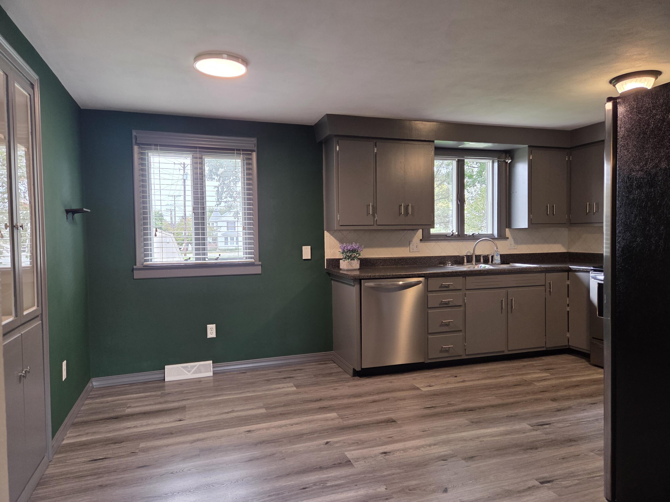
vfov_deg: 58.9
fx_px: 445
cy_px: 251
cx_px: 335
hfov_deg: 73.9
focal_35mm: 23
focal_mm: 5.4
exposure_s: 1/120
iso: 320
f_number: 1.8
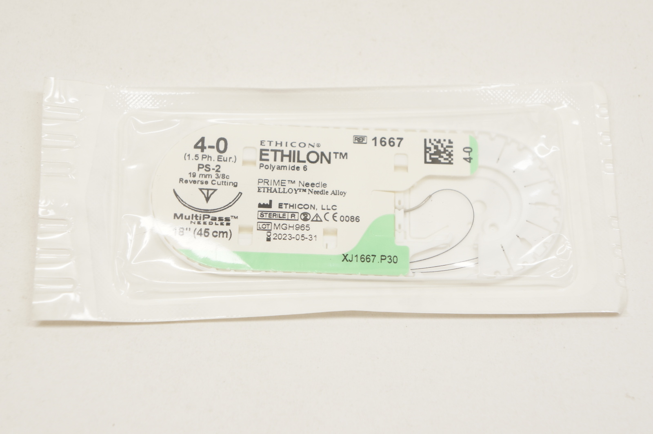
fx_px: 1359
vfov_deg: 18.1
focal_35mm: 75
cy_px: 217
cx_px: 326
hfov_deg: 27.0
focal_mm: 50
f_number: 6.3
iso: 400
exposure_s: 1/80
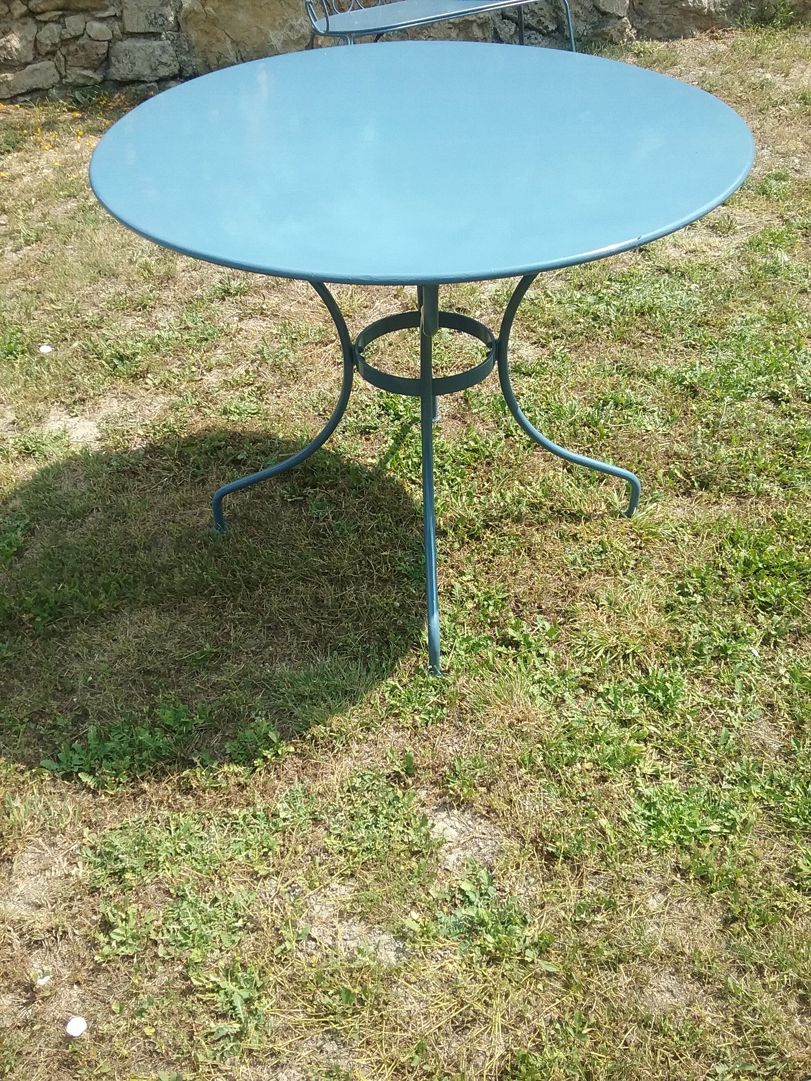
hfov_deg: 45.4
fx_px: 968
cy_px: 540
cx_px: 406
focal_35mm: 31
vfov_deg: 58.4
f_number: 2.2
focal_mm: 3.3
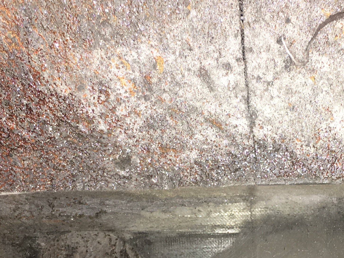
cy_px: 231
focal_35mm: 80
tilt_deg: -41.9
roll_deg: +0.5
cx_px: 261
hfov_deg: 24.1
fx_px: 795
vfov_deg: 18.1
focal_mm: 4.15
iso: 32
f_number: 2.2
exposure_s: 1/17
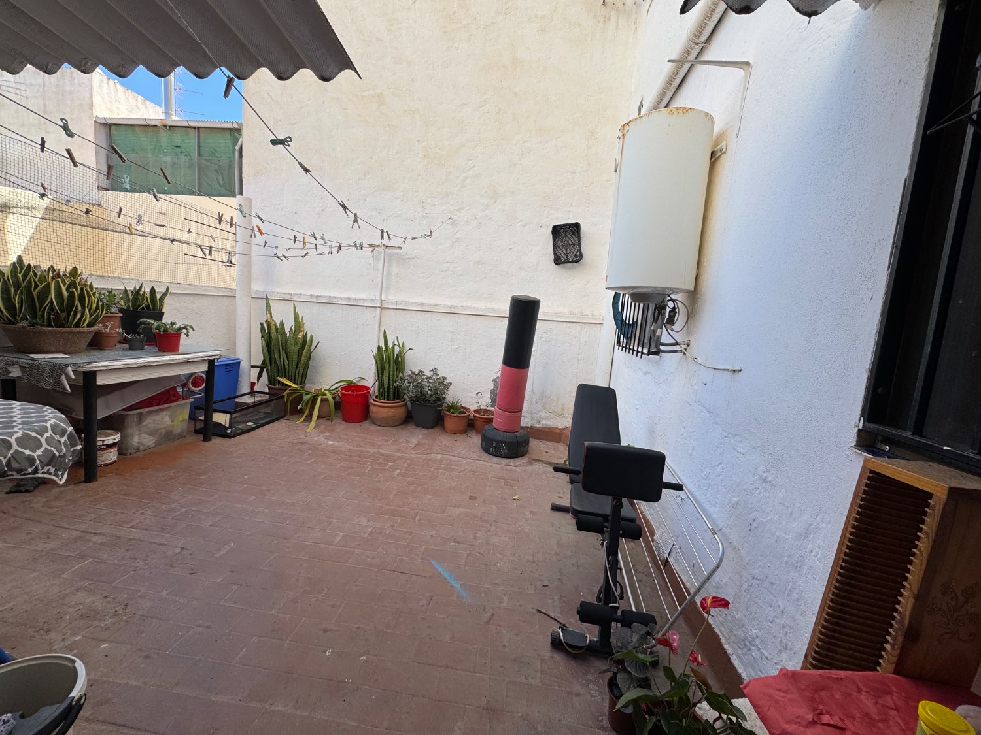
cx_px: 490
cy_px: 368
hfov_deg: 102.1
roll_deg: -3.4
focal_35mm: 14
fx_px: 397
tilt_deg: -6.2
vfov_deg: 85.7
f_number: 2.2
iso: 40
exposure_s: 1/525
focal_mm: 2.22
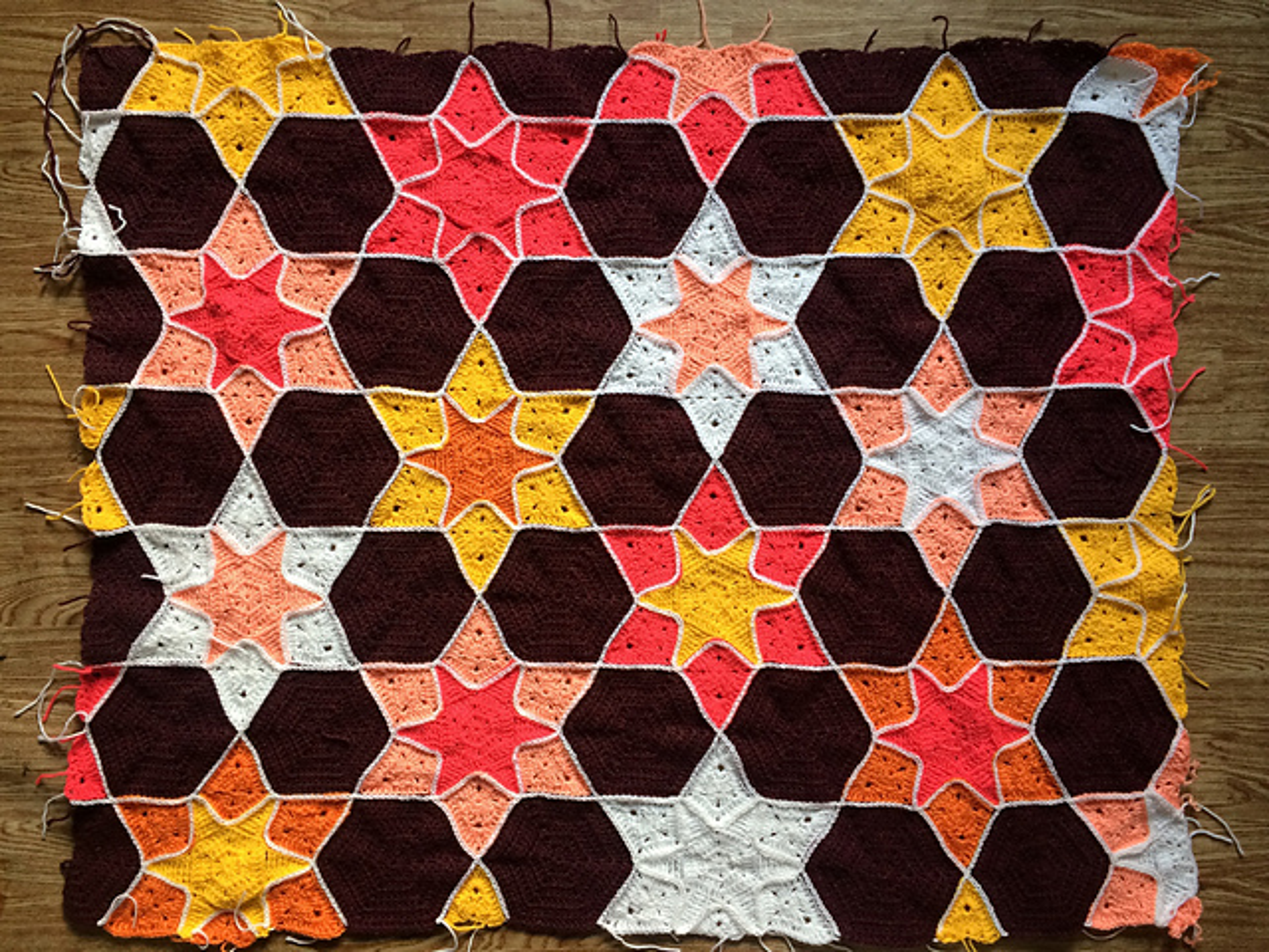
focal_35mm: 29
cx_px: 634
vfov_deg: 48.2
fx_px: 1063
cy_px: 476
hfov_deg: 61.7
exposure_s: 1/33
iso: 64
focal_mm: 4.15
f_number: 2.2
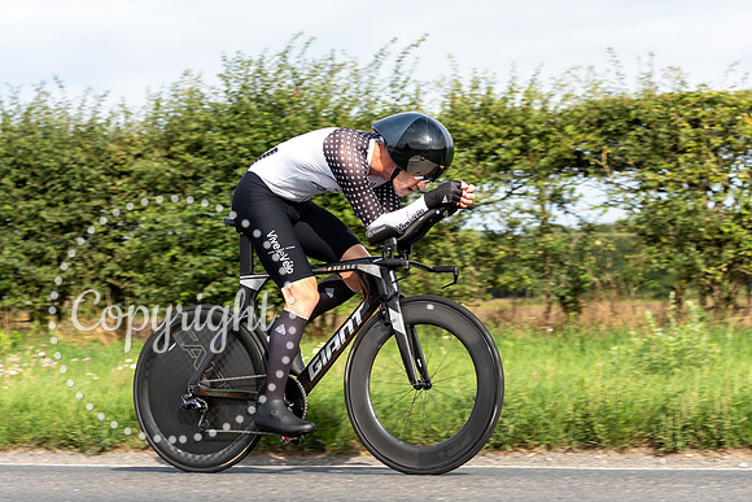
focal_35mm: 98
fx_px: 2044
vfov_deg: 14.0
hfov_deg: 20.8
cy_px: 206
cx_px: 340
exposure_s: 1/640
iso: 125
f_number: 4
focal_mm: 68
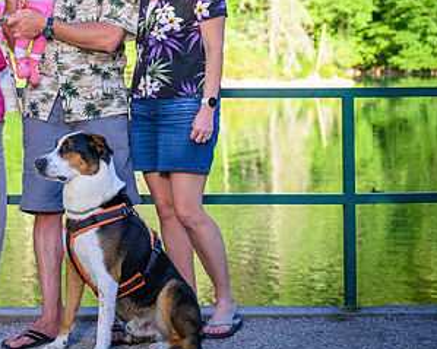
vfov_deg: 16.8
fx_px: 1177
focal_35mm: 91
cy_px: 112
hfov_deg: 20.6
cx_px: 37
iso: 100
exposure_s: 1/500
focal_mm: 50
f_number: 3.2
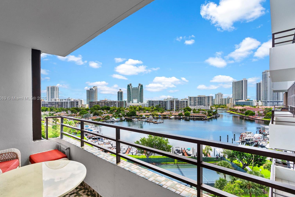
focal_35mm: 17
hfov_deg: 93.2
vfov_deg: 70.4
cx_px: 141
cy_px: 99
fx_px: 139
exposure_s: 1/500
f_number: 9
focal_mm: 16
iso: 1000
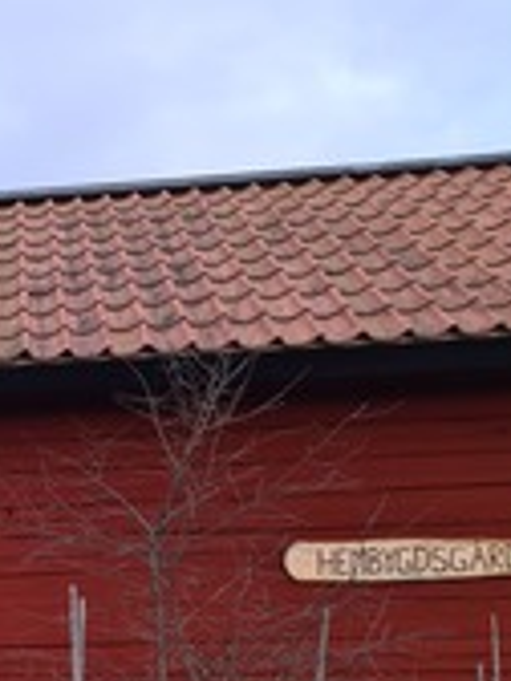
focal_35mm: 65
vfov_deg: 28.5
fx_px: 1279
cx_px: -264
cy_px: 630
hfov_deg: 19.6
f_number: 1.8
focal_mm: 5.4
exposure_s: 1/50
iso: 50
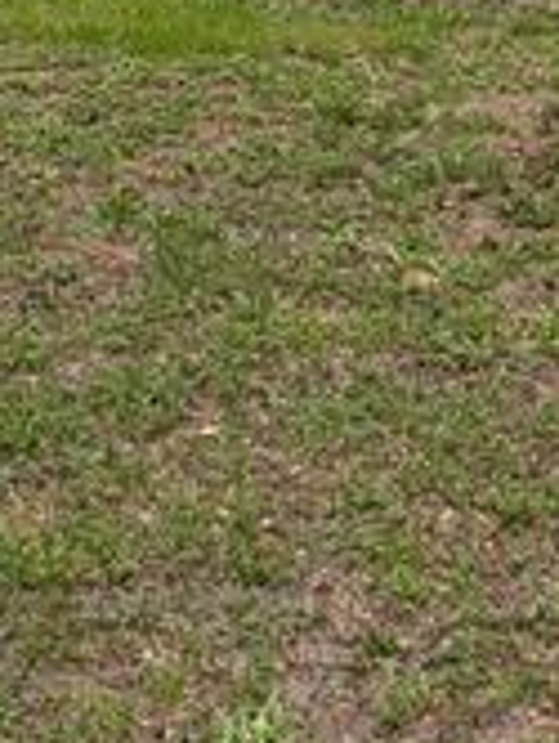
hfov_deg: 13.2
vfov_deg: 15.4
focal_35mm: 111
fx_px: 2384
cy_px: -564
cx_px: 45
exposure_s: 1/647
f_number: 1.68
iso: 22
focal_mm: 6.9
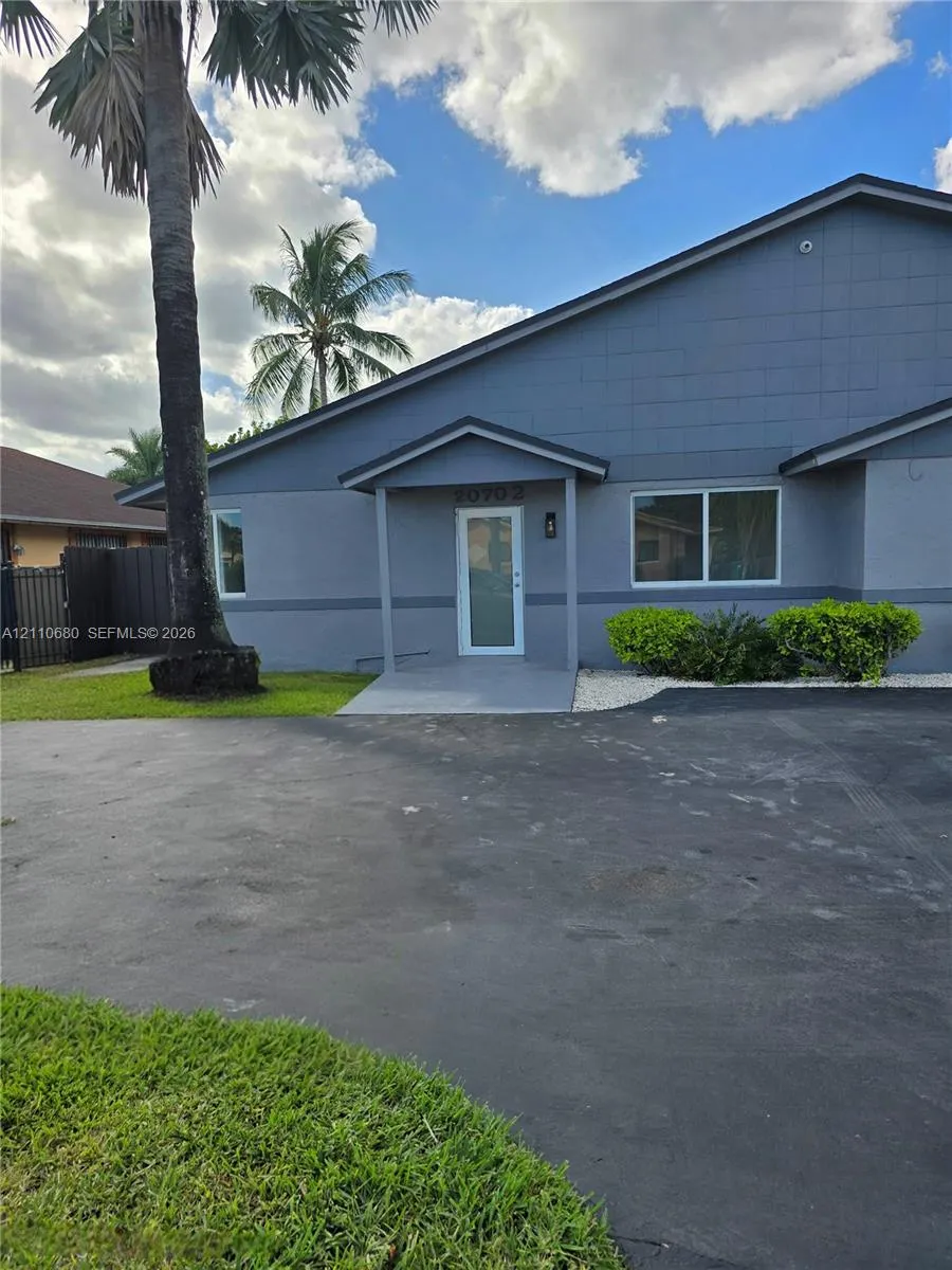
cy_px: 635
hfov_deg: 58.9
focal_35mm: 23
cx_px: 476
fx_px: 843
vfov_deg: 73.9
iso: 12
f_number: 1.7
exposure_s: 1/1111
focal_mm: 6.3
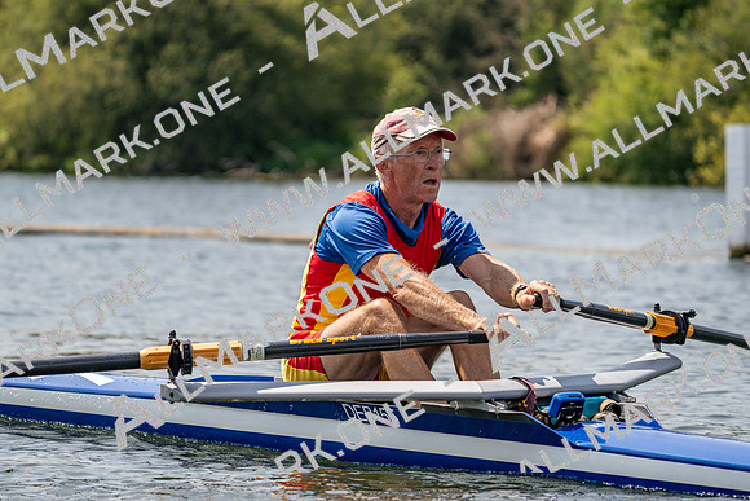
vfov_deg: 6.9
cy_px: 250
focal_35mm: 200
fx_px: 4167
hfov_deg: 10.3
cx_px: 375
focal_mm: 200
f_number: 5.6
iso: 200
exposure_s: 1/1600
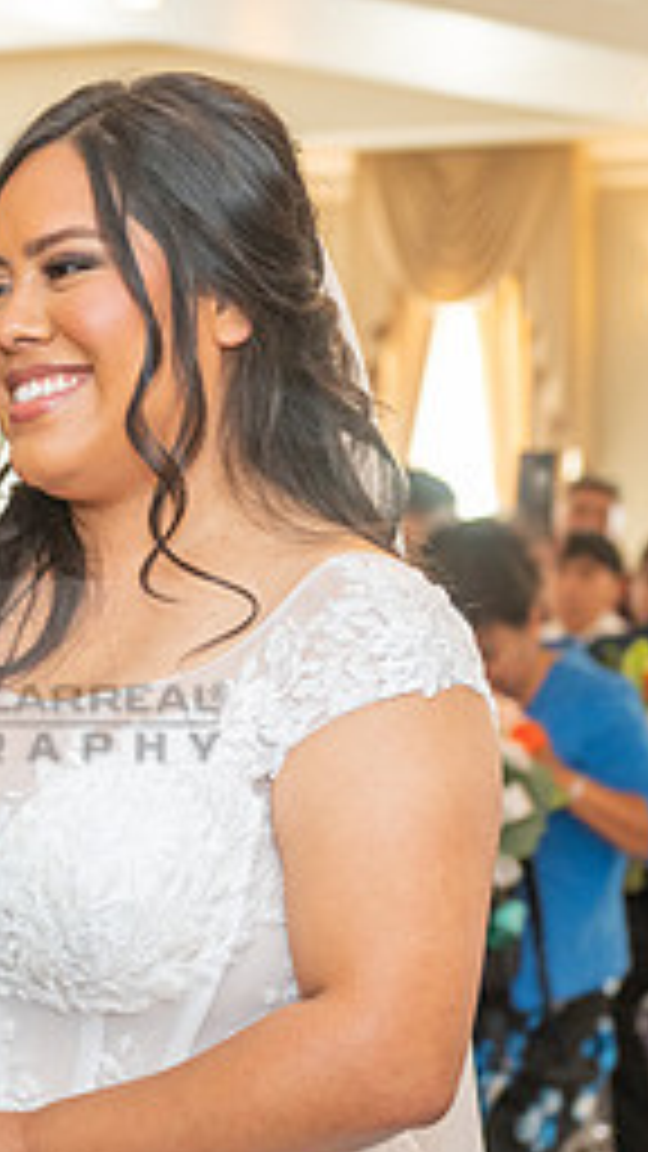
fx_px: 3482
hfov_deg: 10.5
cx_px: -122
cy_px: 686
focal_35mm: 114
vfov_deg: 18.8
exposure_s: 1/200
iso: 1250
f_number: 3.5
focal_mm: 48
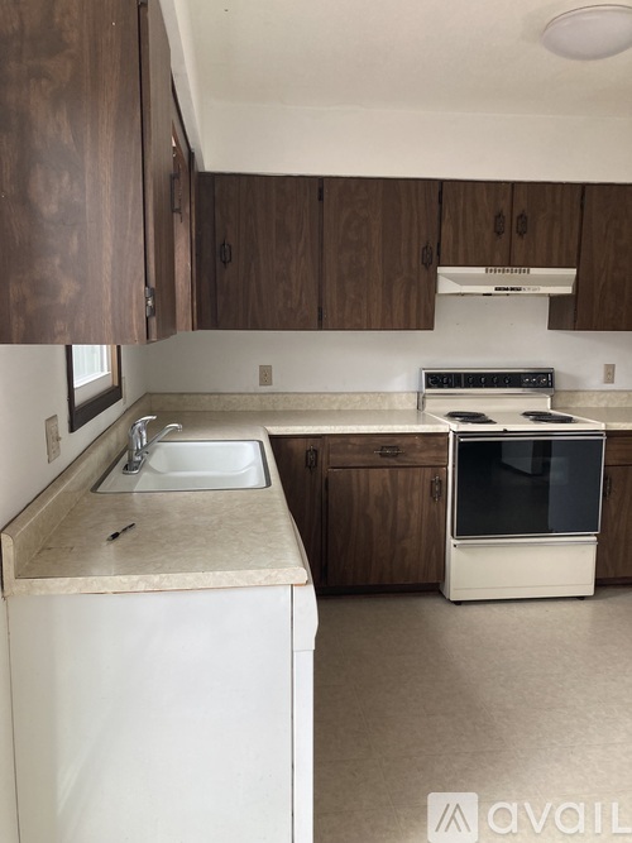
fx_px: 682
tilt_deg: -6.9
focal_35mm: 28
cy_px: 422
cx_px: 316
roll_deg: -0.5
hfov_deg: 49.7
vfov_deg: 63.5
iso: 80
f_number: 1.8
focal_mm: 3.99
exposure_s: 1/66
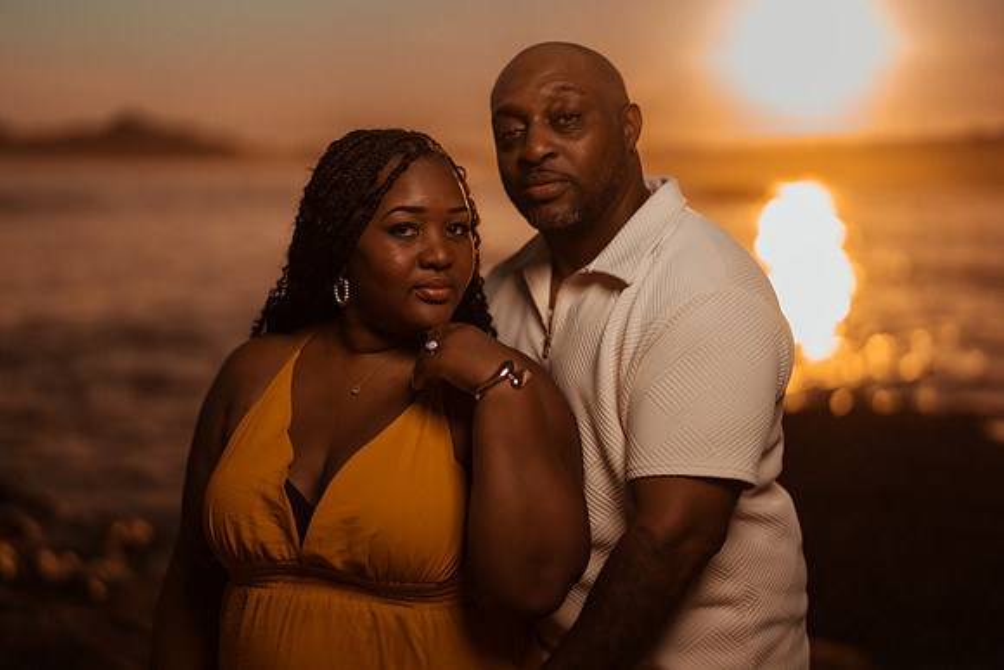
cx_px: 502
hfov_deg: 34.5
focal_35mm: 58
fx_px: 1618
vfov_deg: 23.4
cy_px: 335
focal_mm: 58
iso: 100
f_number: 1.4
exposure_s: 1/8000
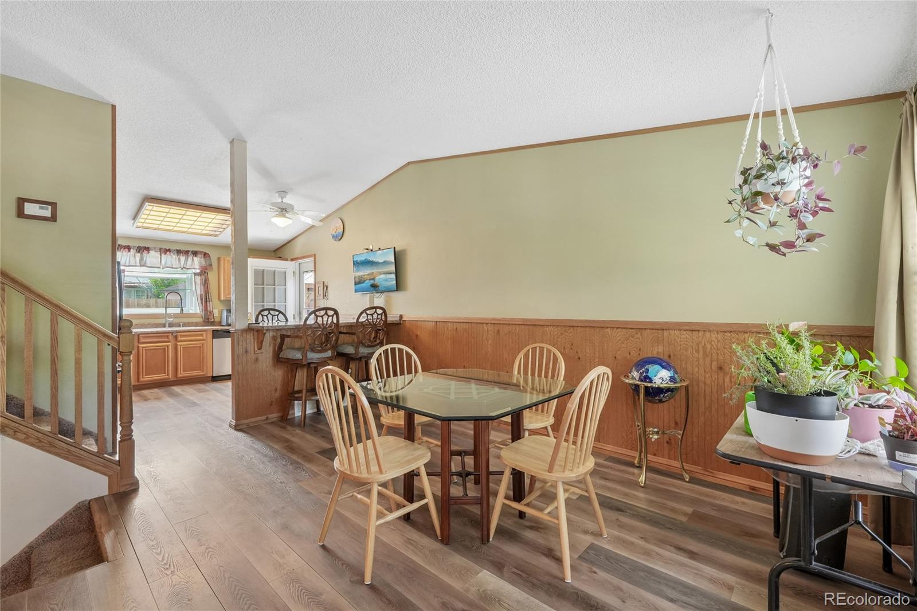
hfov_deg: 100.4
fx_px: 382
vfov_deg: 77.3
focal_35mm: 15
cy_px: 306
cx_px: 458
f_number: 8
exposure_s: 1/13
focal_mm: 10
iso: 800
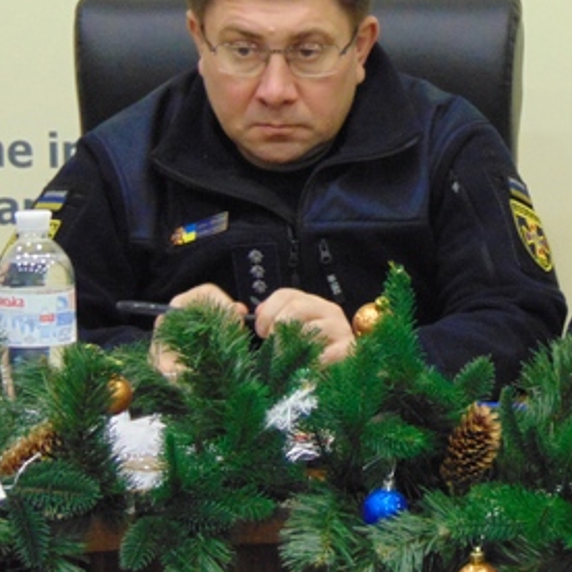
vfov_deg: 7.9
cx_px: 531
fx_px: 4132
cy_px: 178
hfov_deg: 7.9
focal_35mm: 221
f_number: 3.9
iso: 400
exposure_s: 1/25
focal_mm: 19.4
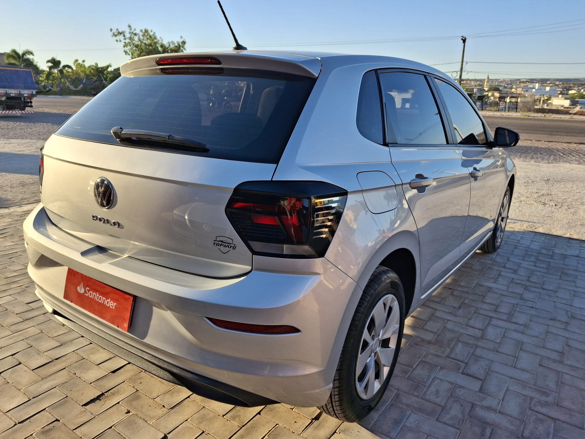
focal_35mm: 25
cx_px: 292
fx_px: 422
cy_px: 220
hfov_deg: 69.4
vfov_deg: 54.9
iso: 25
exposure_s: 1/740
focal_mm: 4.69
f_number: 1.8
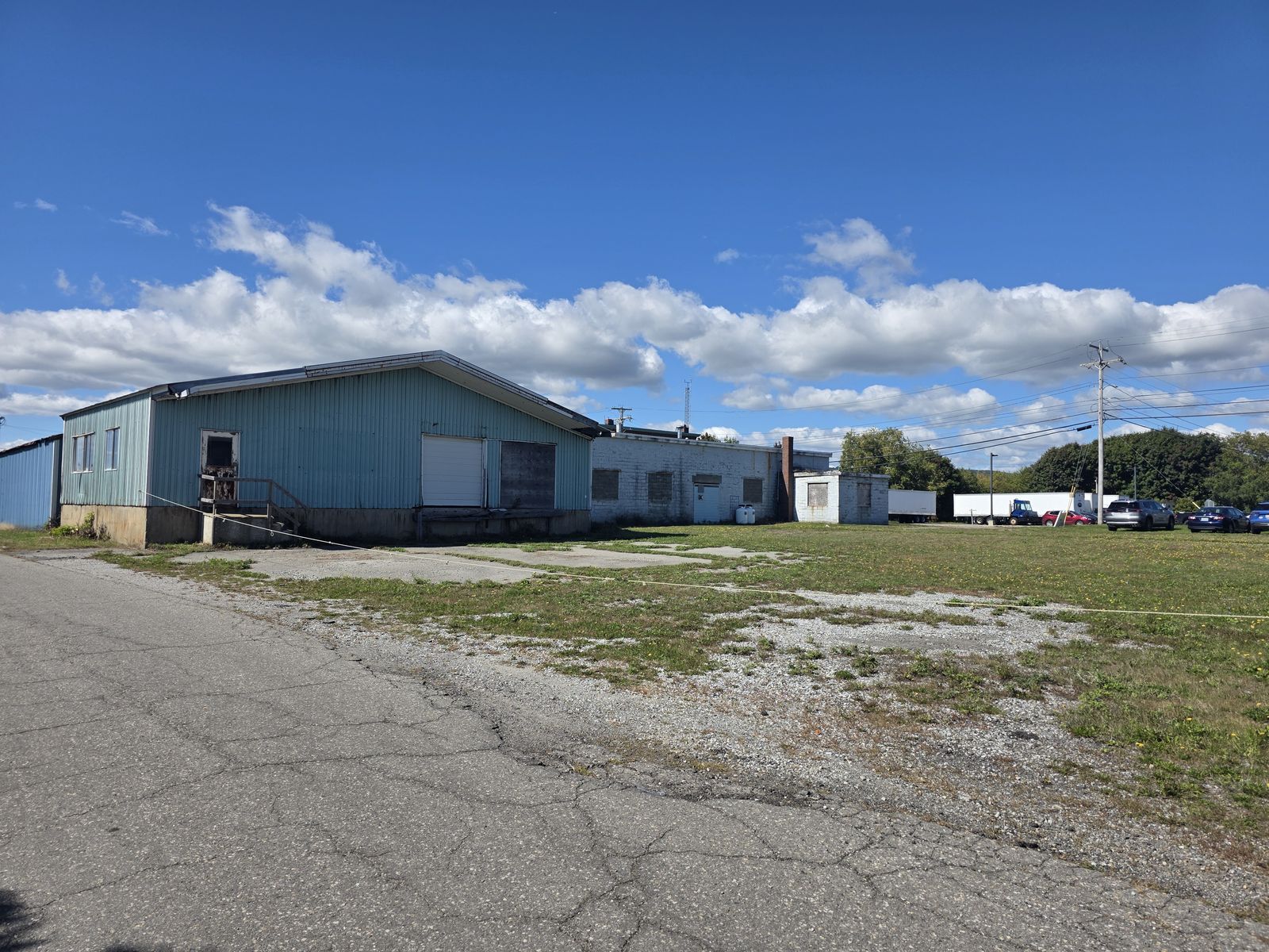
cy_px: 476
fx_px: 843
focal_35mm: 23
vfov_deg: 58.9
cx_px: 634
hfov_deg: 73.9
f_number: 1.7
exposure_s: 1/7333
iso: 80
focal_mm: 6.3
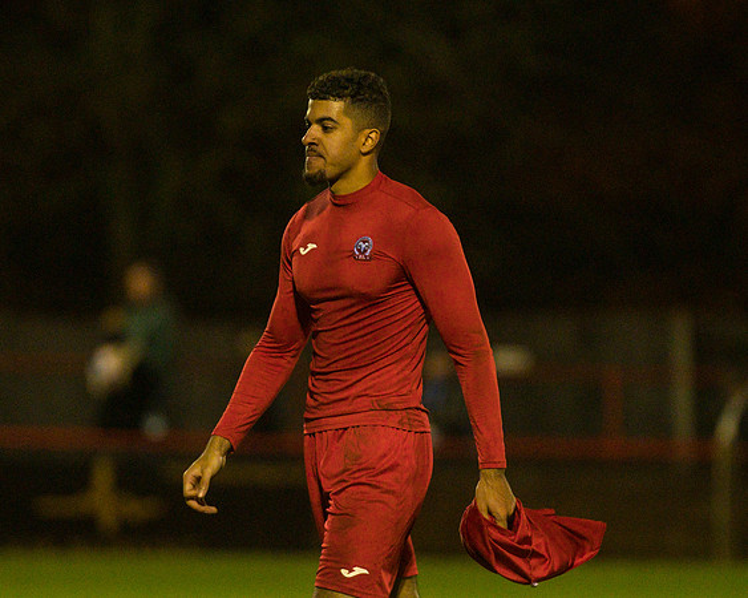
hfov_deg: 4.6
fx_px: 9365
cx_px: 328
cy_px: 299
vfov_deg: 3.7
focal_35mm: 423
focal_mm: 250
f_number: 2.8
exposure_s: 1/1000
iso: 5000
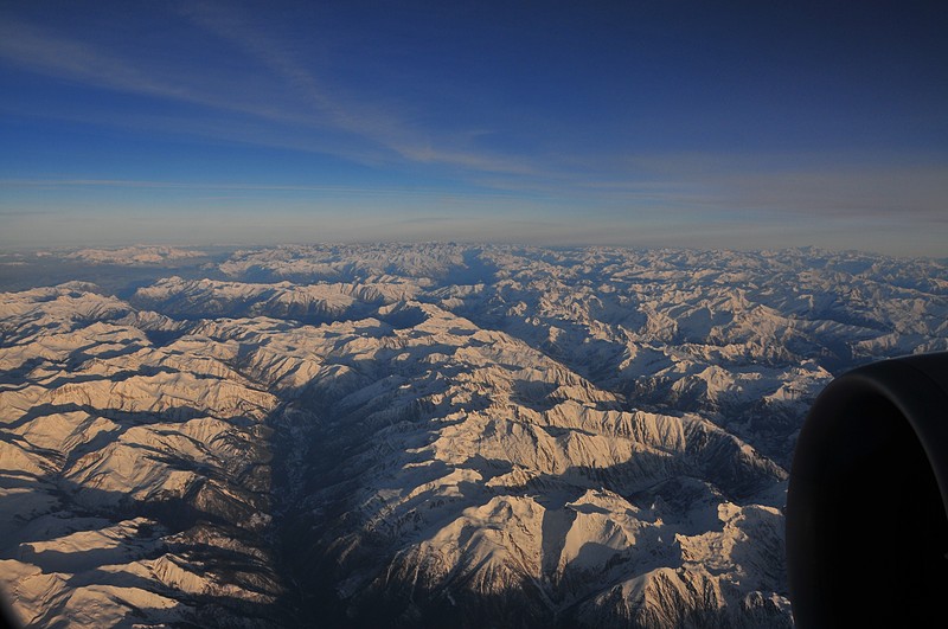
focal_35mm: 27
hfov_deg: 67.5
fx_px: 710
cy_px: 314
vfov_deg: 47.8
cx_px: 474
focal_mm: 18
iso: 200
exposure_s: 1/500
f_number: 10
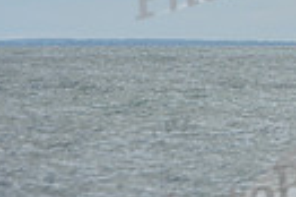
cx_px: 569
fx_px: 4722
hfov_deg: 3.6
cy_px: -189
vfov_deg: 2.4
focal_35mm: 575
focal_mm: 130
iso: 250
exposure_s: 1/800
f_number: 5.6
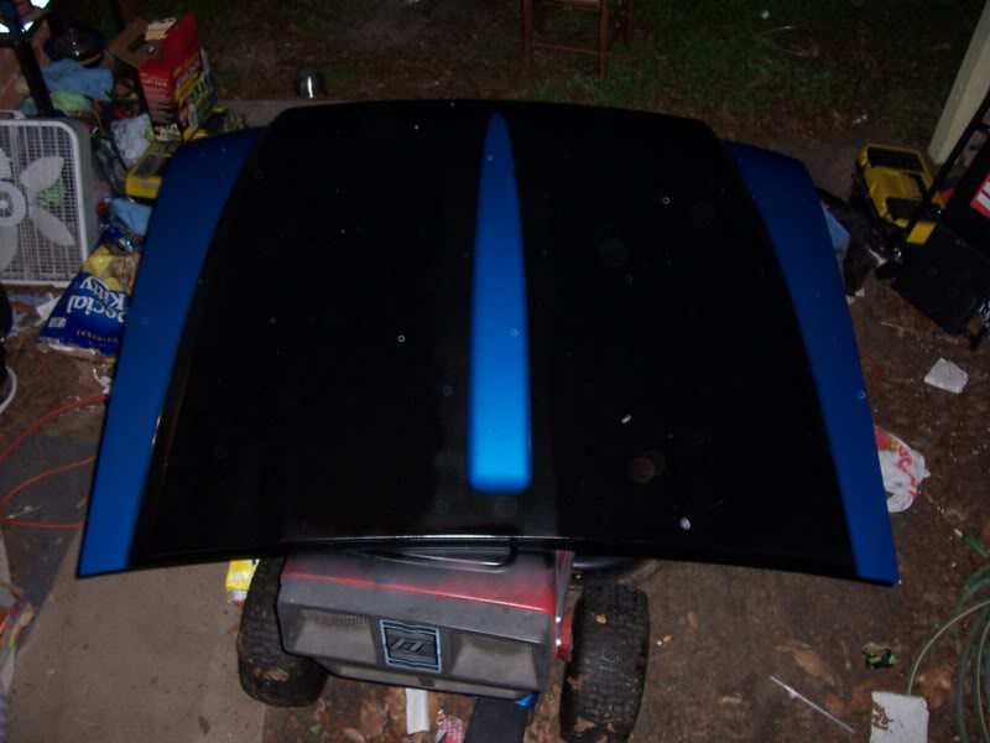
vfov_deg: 41.8
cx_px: 495
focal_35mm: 34
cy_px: 372
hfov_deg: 54.0
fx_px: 972
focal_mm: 5.6
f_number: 2.7
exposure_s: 1/60
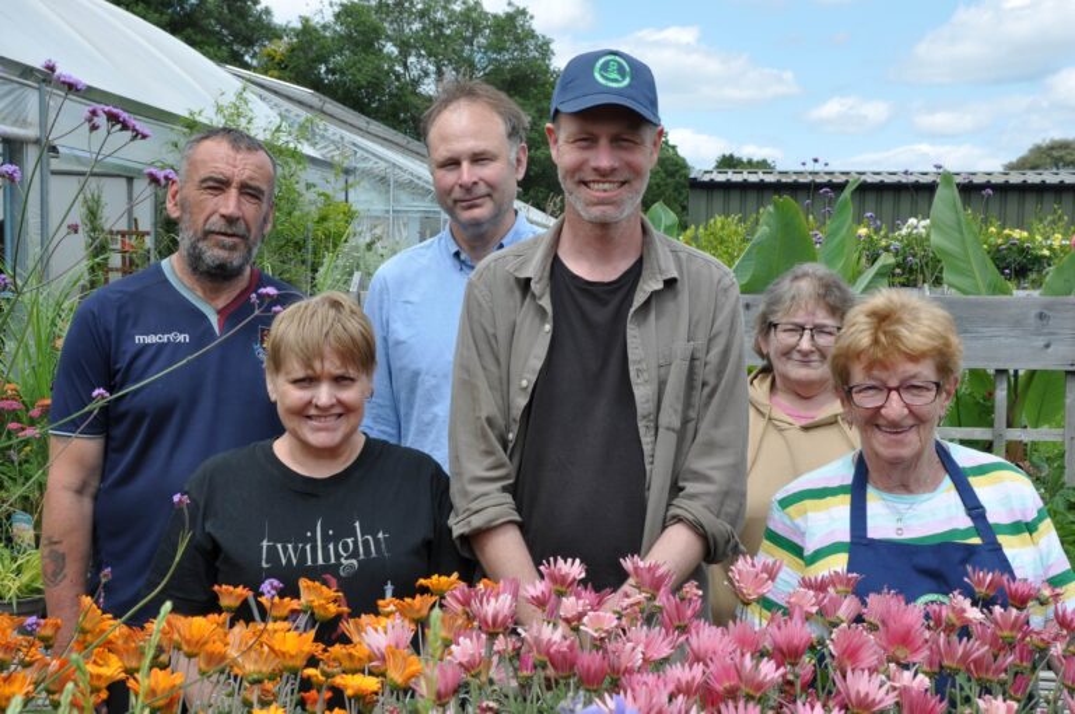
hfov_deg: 35.1
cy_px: 357
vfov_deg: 23.7
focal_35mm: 57
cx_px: 538
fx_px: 1700
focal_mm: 38
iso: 200
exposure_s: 1/160
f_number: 13
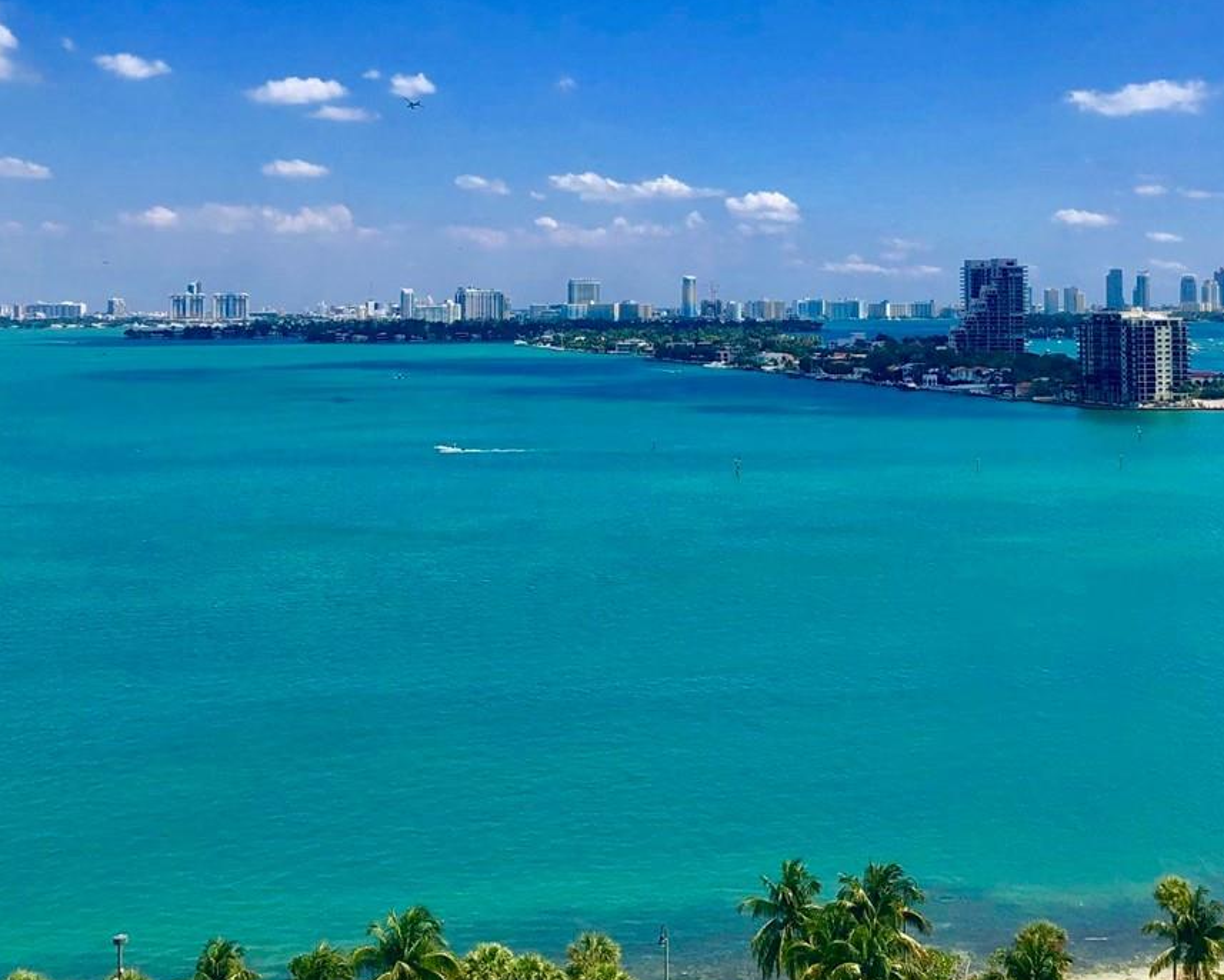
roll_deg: -2.0
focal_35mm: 51
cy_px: 254
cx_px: 651
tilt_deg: +2.4
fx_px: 1848
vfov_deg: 29.3
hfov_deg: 36.6
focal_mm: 4
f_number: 1.8
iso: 20
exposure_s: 1/2703
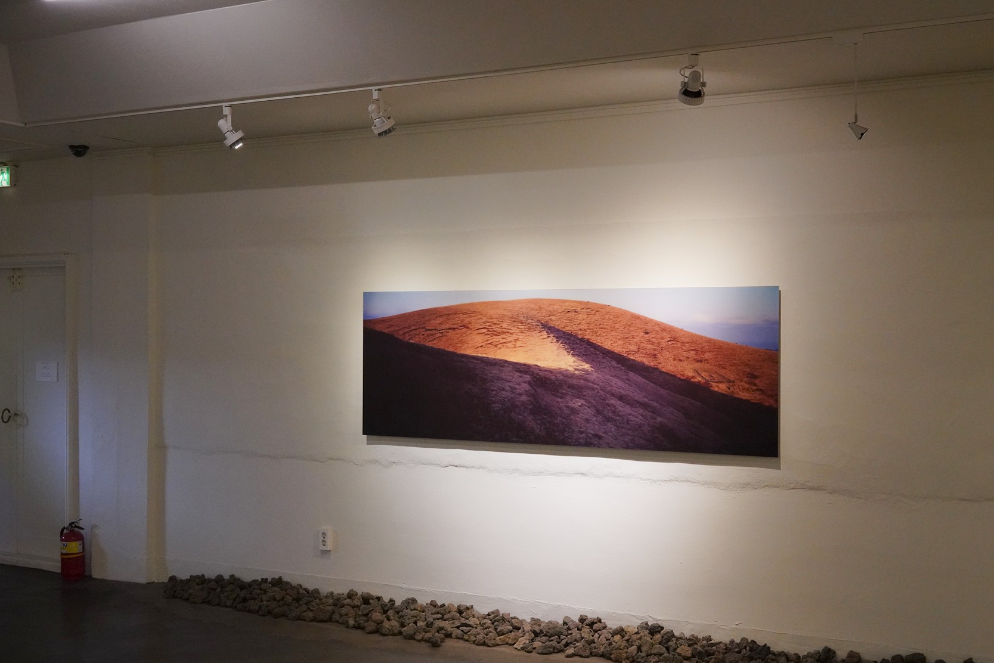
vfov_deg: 31.9
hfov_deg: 46.3
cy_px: 324
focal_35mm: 42
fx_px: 1160
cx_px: 561
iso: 6400
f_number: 10
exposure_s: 1/100
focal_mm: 35
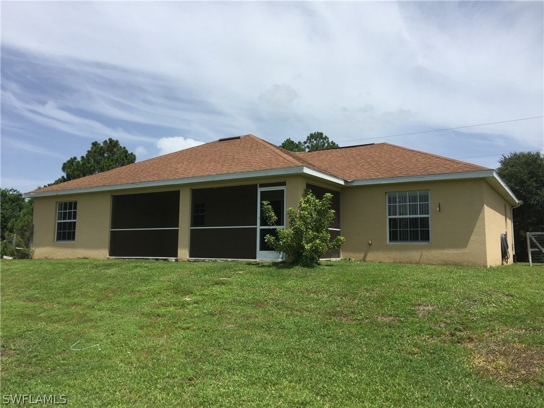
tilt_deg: +6.9
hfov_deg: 61.7
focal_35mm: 29
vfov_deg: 48.2
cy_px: 204
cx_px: 272
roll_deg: -1.7
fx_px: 456
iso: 32
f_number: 2.2
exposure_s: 1/2475
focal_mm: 4.15
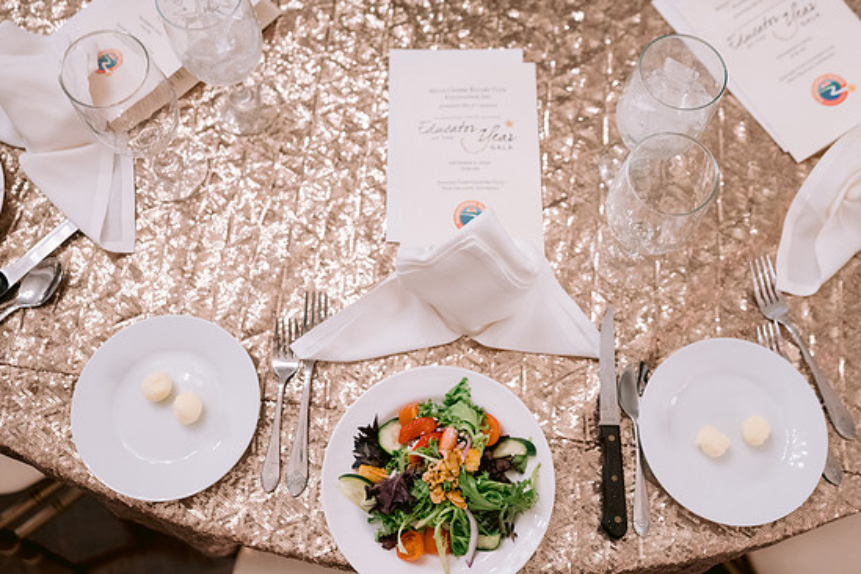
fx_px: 885
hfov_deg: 51.9
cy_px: 292
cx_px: 450
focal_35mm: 37
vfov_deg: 35.9
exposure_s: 1/125
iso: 1600
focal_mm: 35
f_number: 2.8
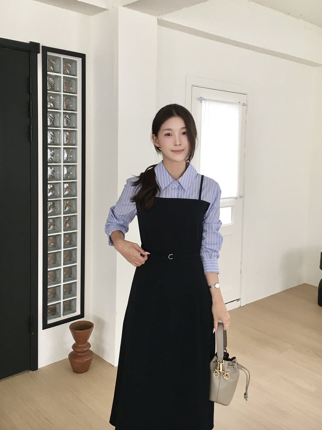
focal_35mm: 29
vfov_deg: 61.7
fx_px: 360
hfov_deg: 48.2
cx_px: 161
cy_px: 215
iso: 64
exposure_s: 1/30
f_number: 2.2
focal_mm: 4.15
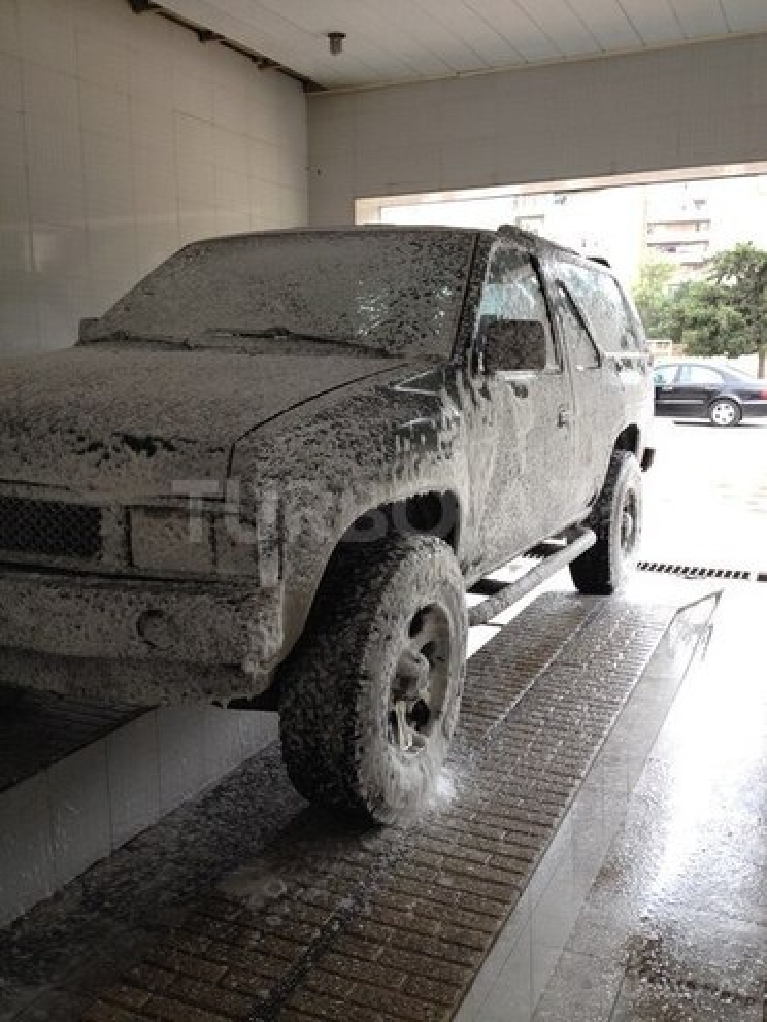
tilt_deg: -10.7
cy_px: 511
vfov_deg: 52.6
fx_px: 1034
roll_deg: +1.0
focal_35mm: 35
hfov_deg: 40.7
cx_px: 384
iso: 64
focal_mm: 4.28
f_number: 2.4
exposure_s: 1/60
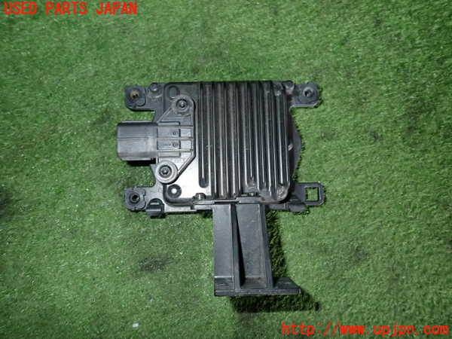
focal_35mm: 25
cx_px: 226
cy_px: 170
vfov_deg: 54.9
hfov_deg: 69.4
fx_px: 326
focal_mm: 4.5
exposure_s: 1/30
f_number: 5.6
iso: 320
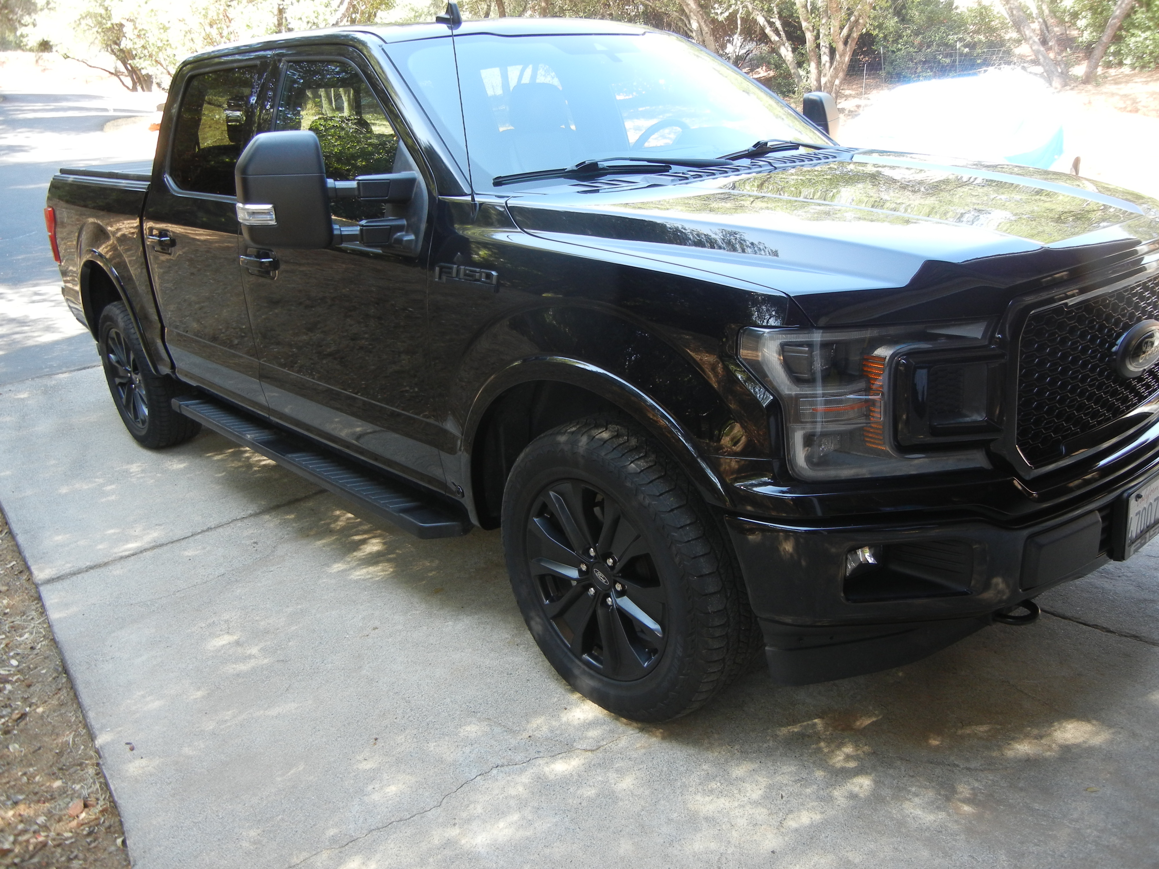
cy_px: 434
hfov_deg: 60.0
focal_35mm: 30
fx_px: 1004
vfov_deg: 46.8
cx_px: 580
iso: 160
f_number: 3.5
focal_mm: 5.4
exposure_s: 1/50.6
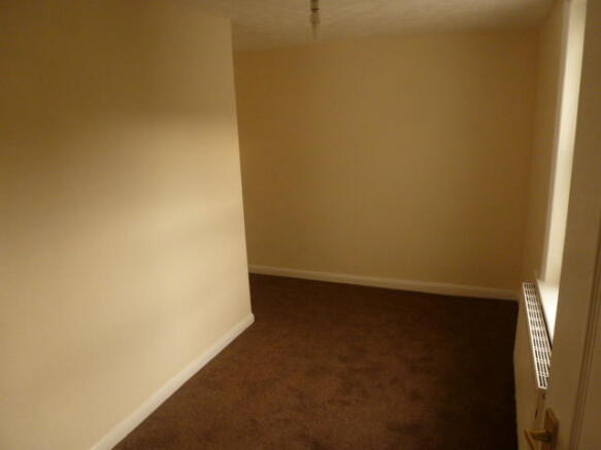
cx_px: 300
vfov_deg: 56.8
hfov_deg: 71.6
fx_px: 417
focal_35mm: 24
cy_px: 225
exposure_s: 1/50
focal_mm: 4.3
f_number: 3.3
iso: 400
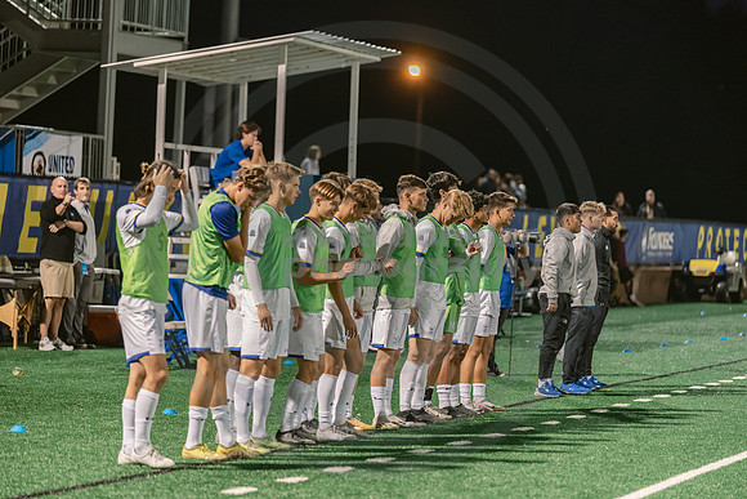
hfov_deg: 13.7
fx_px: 3113
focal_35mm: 150
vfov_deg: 9.2
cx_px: 374
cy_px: 250
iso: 2500
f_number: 2.8
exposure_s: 1/250
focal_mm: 150
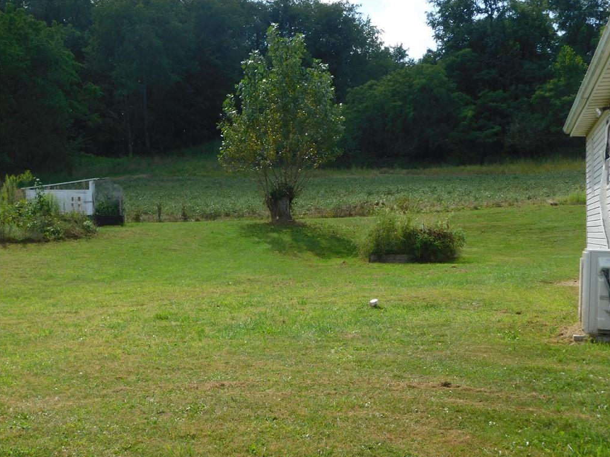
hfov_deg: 29.0
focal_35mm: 67
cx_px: 308
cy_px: 229
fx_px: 1181
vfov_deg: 21.9
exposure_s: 1/800
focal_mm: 11.7
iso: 125
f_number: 4.2
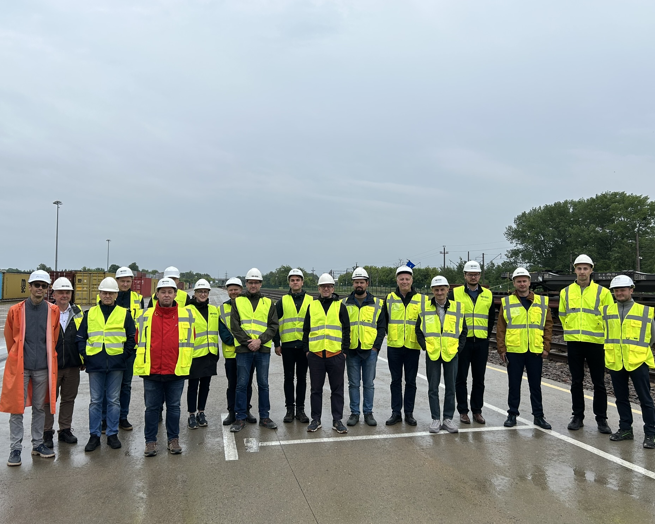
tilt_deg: +3.2
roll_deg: -0.9
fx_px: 543
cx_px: 319
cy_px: 254
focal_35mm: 28
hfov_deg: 62.2
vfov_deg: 51.5
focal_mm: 5.7
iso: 50
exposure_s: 1/1751
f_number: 1.5
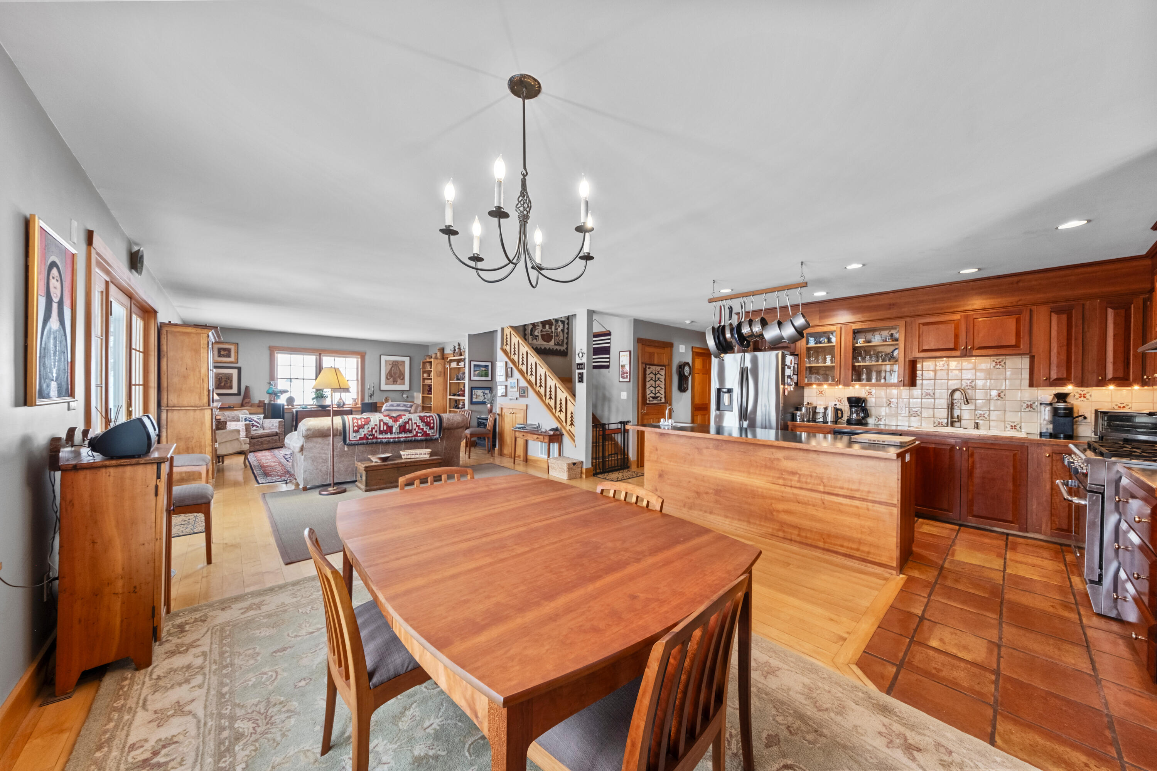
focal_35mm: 12
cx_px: 578
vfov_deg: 90.0
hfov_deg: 112.6
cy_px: 386
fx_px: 386
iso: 500
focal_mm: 8
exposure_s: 1/4
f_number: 8
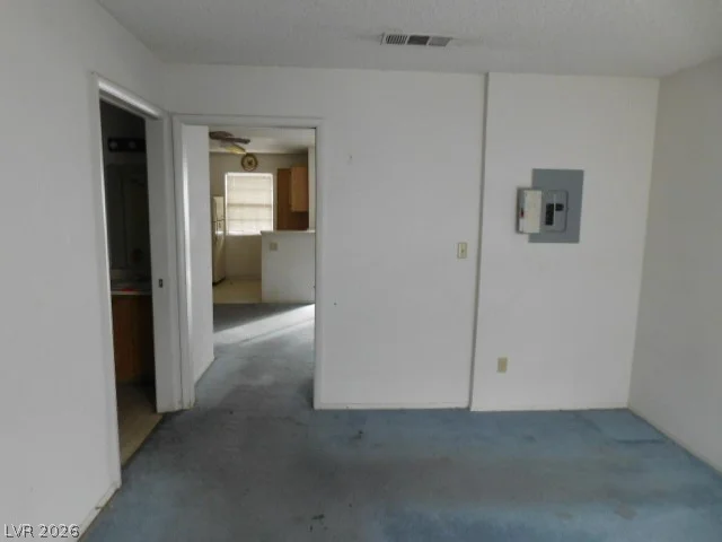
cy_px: 271
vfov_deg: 58.9
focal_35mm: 23
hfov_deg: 73.9
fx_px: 480
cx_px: 361
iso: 280
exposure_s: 1/30
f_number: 3
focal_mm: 4
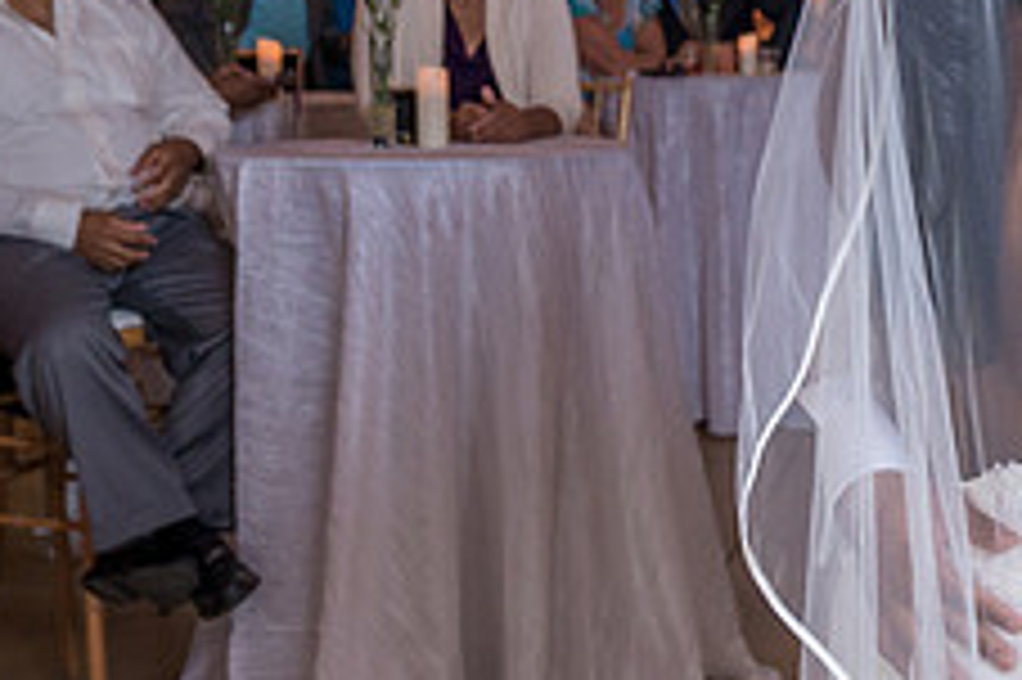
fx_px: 2354
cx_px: 1139
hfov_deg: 23.0
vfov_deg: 16.4
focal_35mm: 83
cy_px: 191
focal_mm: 32
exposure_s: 1/200
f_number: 4.5
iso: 2000
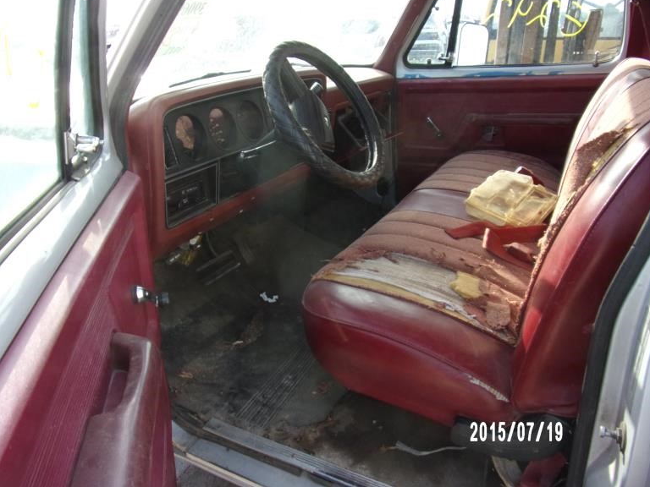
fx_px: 469
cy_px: 234
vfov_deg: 54.9
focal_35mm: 25
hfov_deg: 69.4
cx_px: 324
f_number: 3.3
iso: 80
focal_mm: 4.3
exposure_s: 1/140
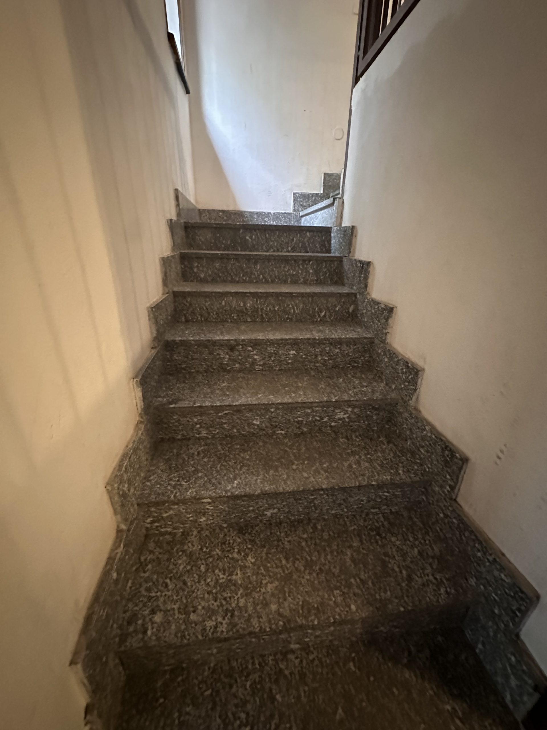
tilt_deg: -21.3
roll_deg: -1.8
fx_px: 295
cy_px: 365
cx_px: 274
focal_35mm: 14
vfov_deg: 102.1
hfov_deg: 85.7
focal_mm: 2.22
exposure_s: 1/30
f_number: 2.2
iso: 1600
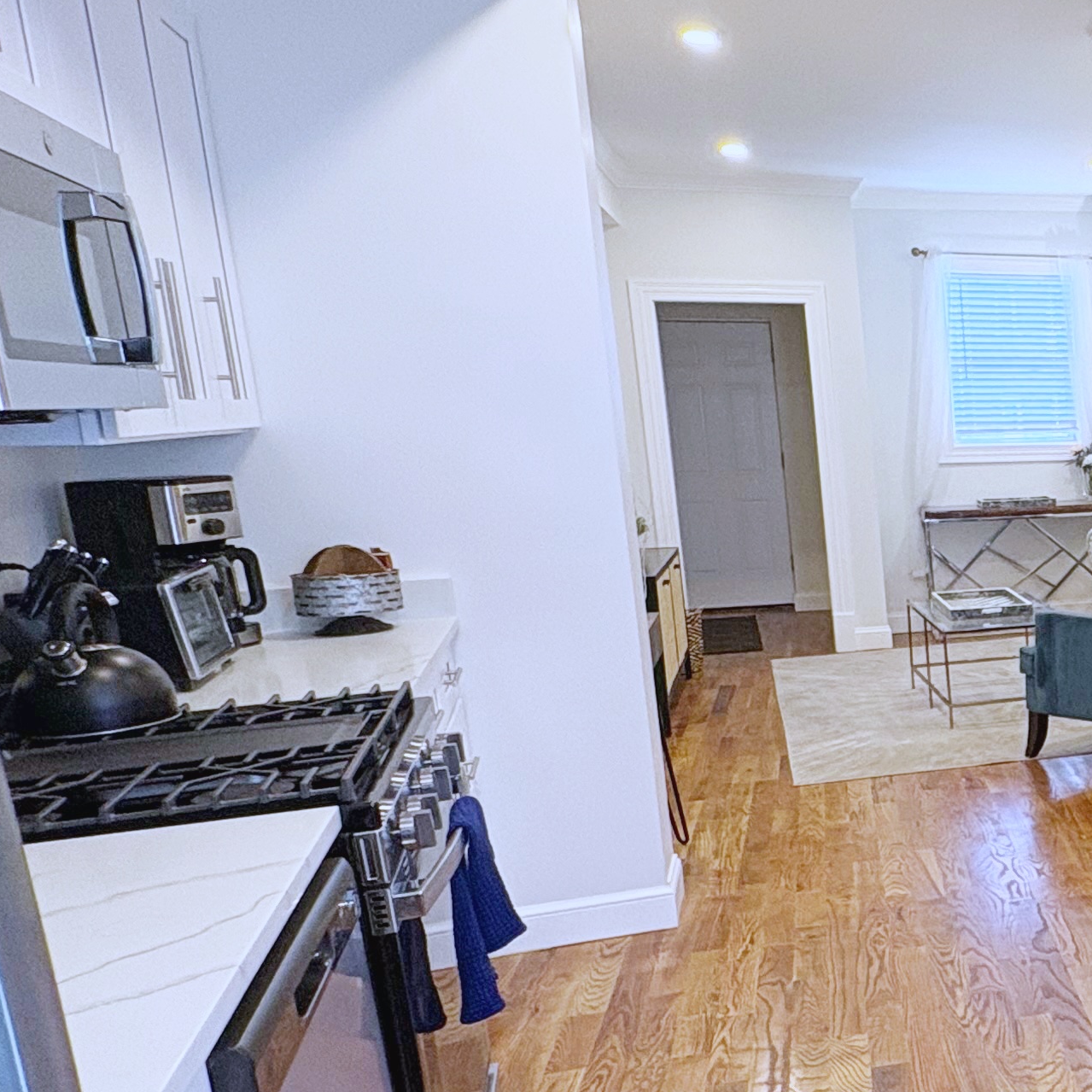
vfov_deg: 42.6
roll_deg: +0.1
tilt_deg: -11.0
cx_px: 1401
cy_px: 669
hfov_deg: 32.7
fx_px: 1392
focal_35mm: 39
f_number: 2.2
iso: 160
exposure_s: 1/60
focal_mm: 2.22
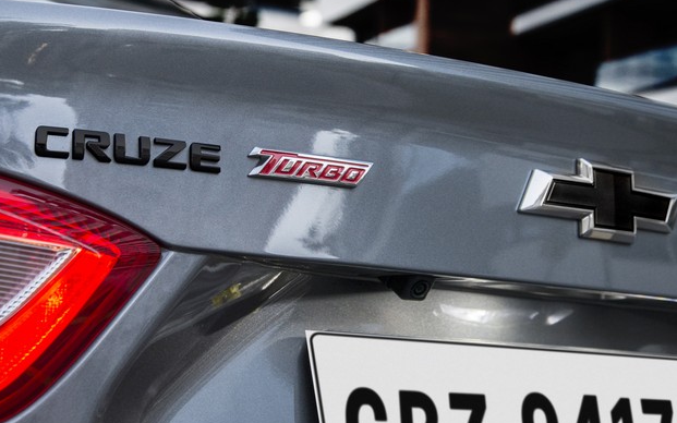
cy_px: 165
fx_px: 1550
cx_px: 349
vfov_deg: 15.5
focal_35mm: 84
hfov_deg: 24.6
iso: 800
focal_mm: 50
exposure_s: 1/40
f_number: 5
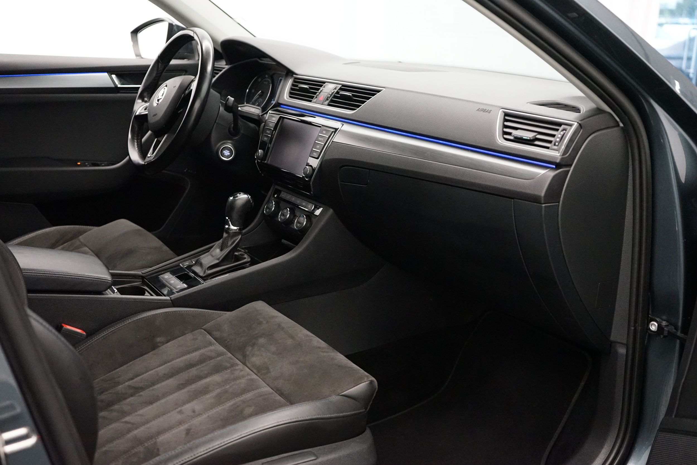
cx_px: 348
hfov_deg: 49.6
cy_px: 232
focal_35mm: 39
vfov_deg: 34.2
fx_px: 755
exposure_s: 1/125
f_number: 4
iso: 6400
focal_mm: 39
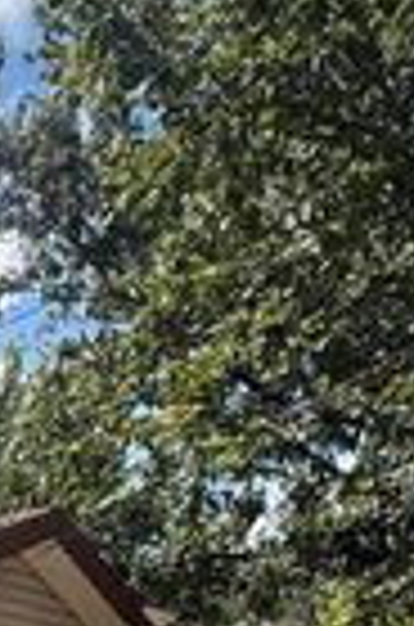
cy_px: 948
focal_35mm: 70
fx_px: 1213
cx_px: -414
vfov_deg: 23.1
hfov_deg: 15.5
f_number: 2.2
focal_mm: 2.22
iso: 50
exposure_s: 1/1001
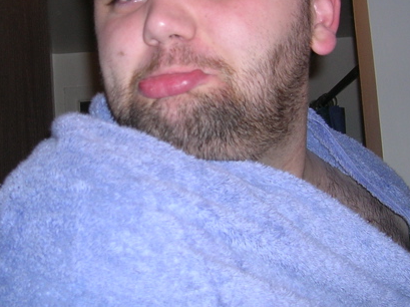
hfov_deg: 27.3
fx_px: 840
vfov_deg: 20.7
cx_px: 154
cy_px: 123
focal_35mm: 71
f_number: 2.9
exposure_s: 1/60.1
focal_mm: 5.7
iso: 50
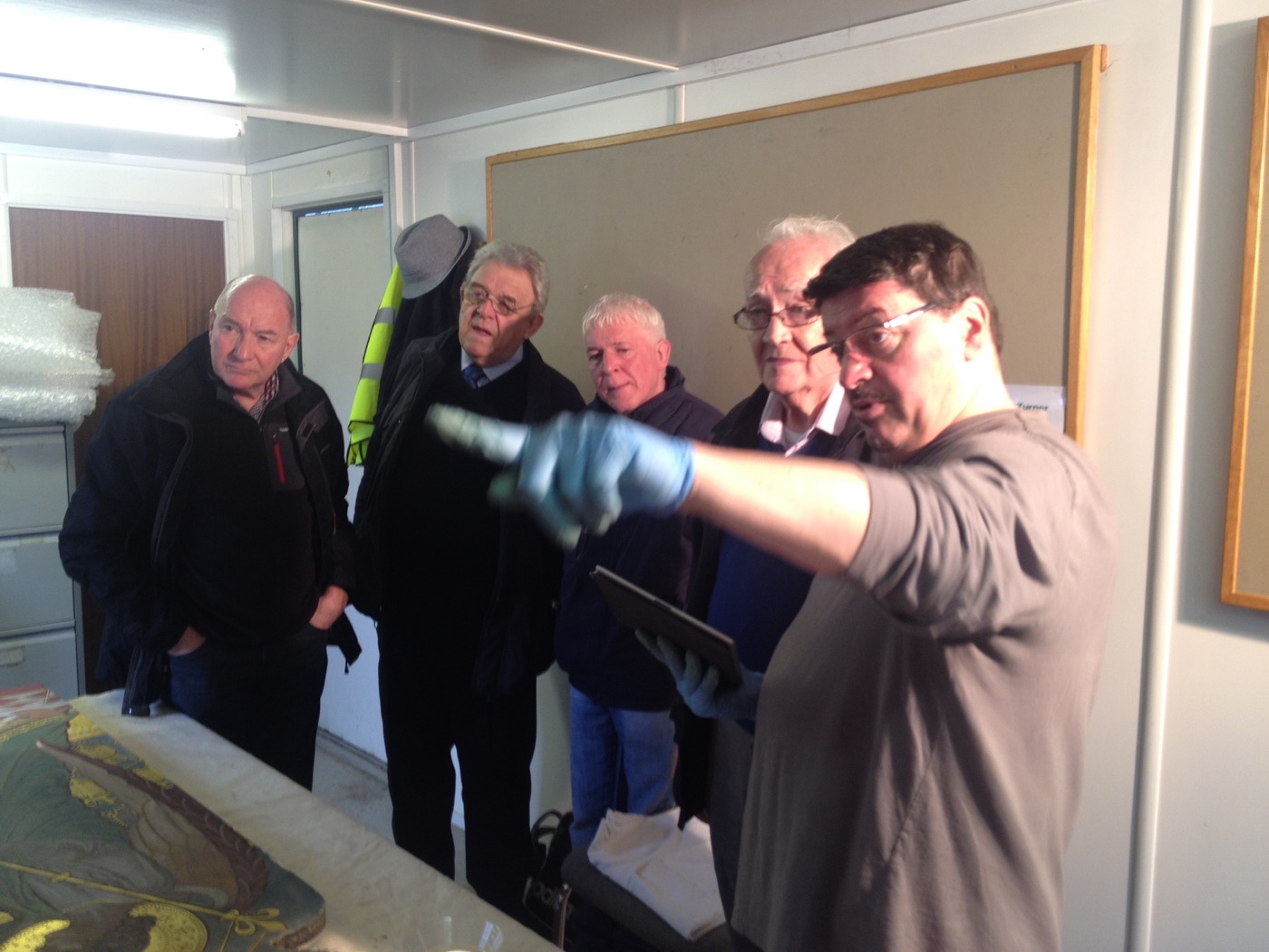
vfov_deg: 40.7
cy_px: 476
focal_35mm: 35
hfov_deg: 52.6
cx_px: 634
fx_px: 1283
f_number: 2.4
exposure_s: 1/20
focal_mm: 4.28
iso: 64
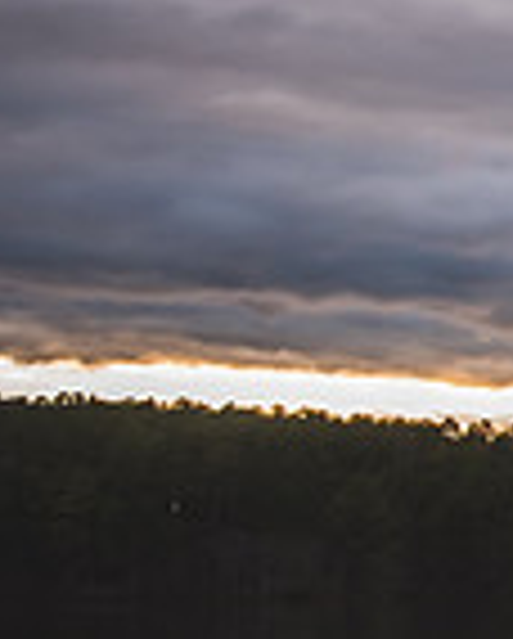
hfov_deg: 10.2
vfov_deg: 14.7
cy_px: 387
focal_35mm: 131
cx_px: 1242
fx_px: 2481
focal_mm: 32
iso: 100
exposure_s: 1/250
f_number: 2.8
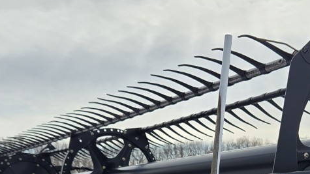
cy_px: 222
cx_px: 223
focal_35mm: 76
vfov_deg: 15.2
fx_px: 625
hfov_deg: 27.6
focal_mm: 5.4
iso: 25
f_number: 1.8
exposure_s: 1/3697
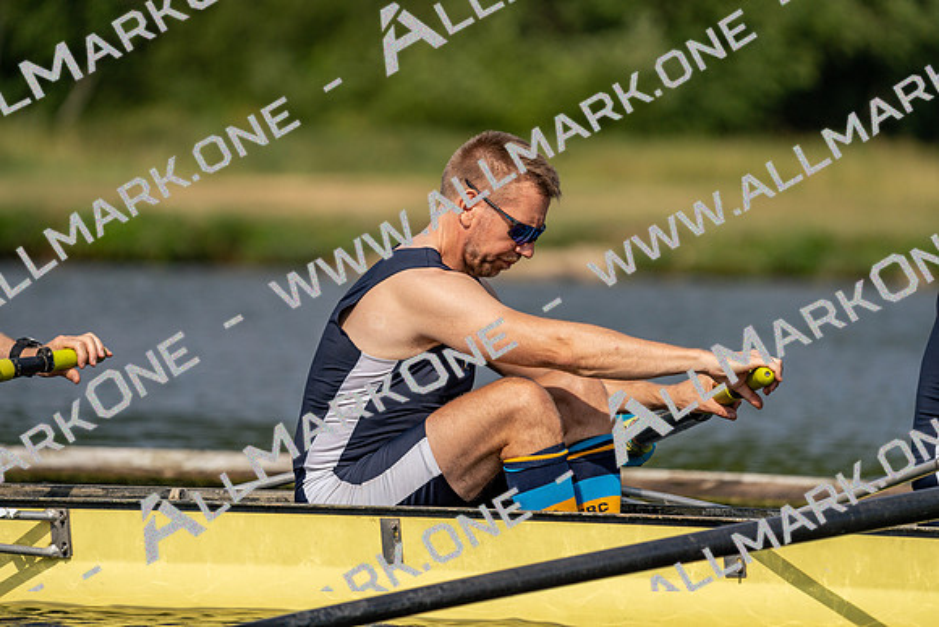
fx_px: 10435
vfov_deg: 3.4
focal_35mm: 400
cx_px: 470
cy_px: 314
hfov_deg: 5.2
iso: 200
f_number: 6.3
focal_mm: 400
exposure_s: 1/1600
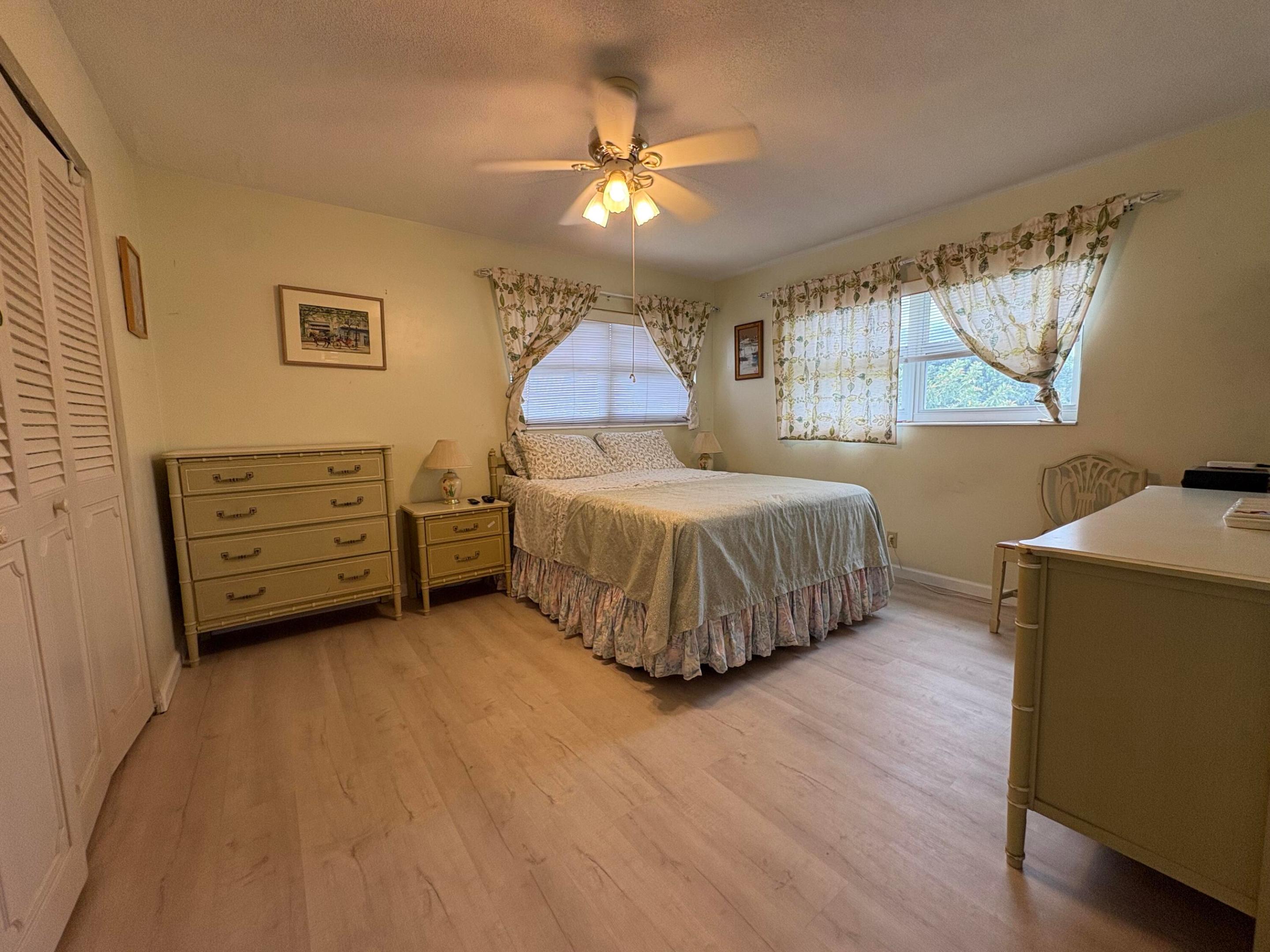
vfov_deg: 85.7
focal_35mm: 14
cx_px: 635
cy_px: 476
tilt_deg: -6.7
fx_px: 514
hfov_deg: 102.1
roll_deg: +0.8
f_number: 2.2
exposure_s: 1/60
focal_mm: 2.22
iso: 125
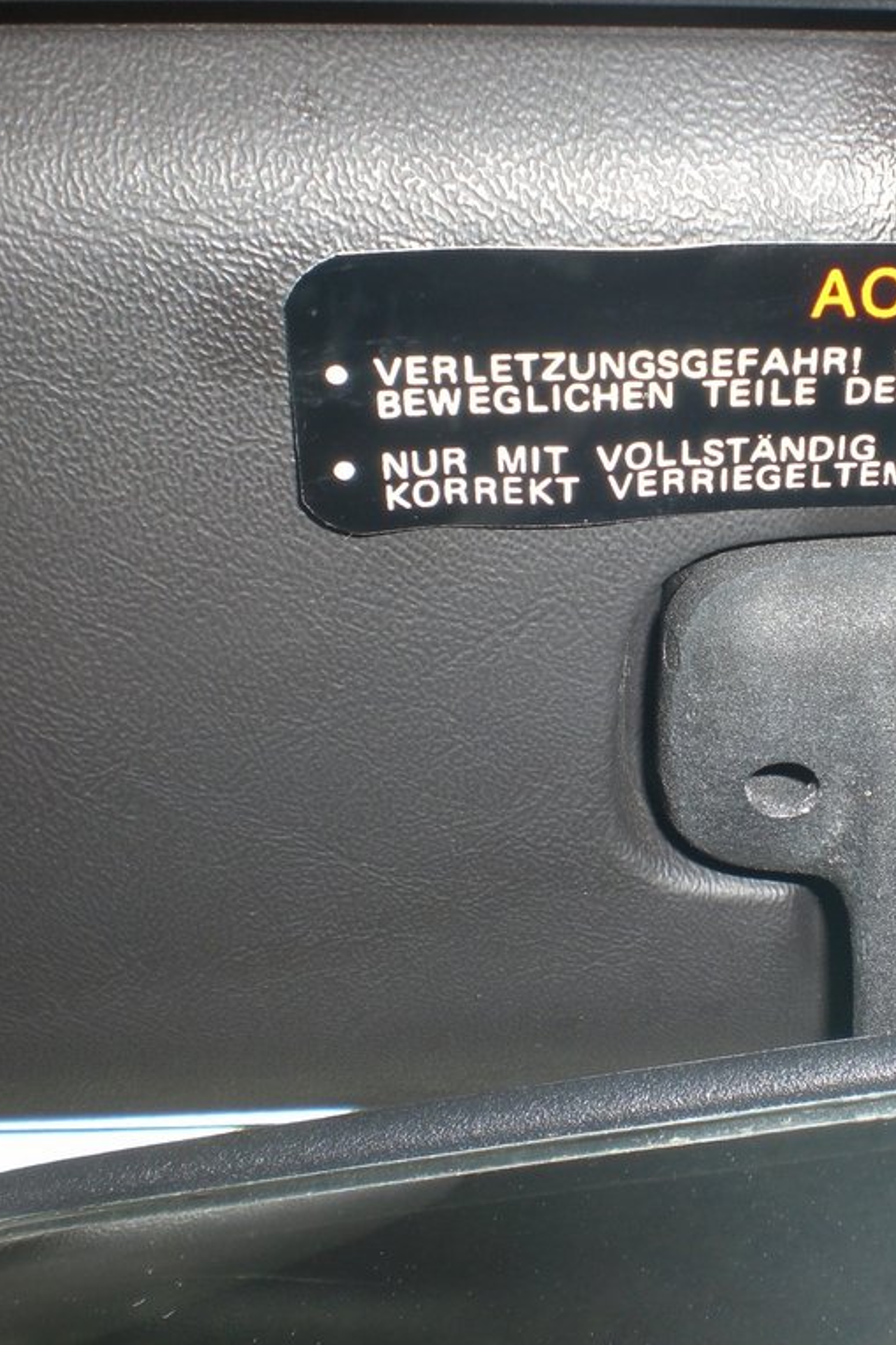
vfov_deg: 37.5
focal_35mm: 53
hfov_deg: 24.7
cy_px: 671
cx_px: 817
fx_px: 1979
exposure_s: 1/60
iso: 50
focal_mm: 6.3
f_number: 4.4
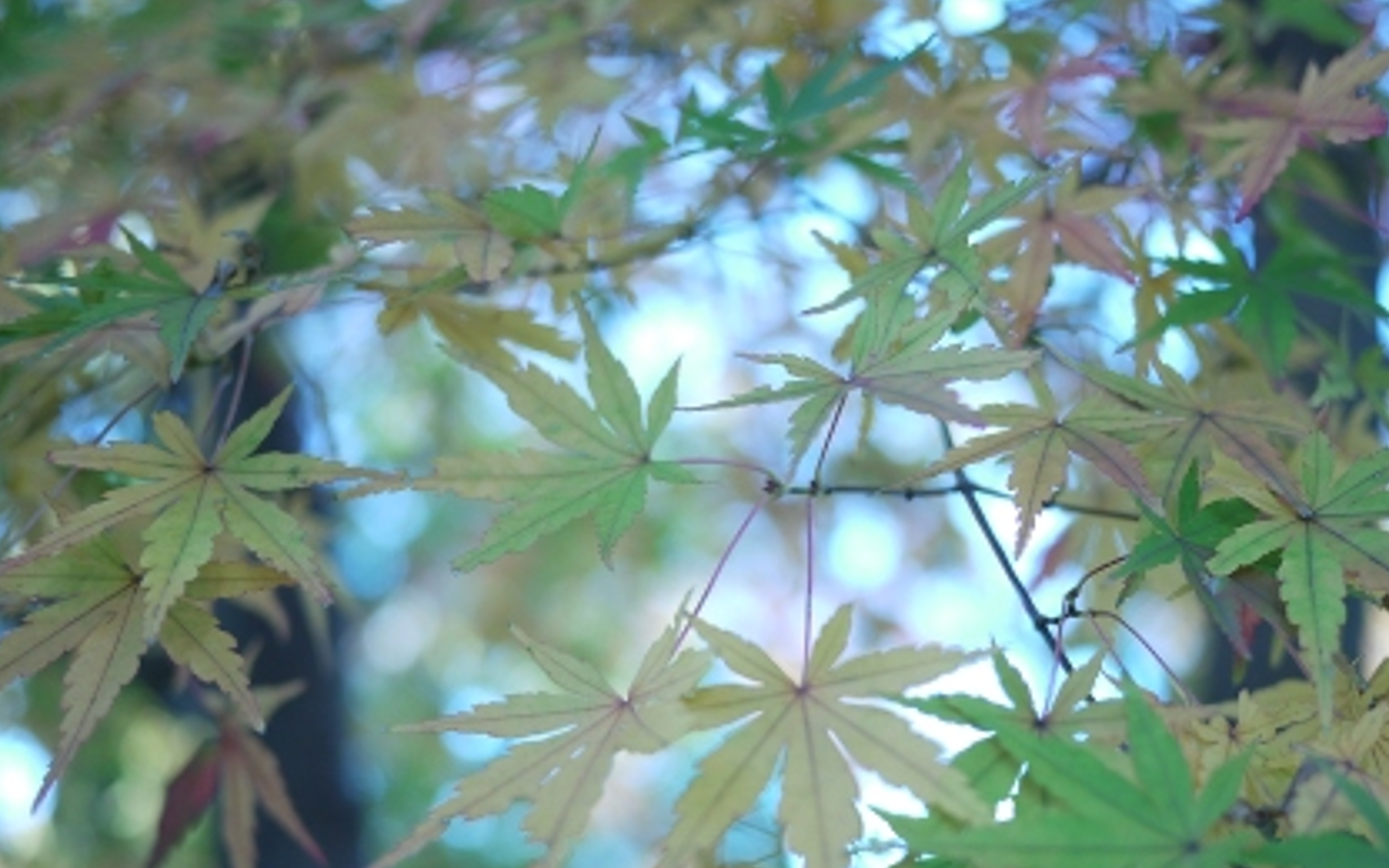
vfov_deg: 25.2
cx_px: 808
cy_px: 563
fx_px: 1931
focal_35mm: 51
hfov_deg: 39.5
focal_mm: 20
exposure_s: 1/250
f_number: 1.7
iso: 100
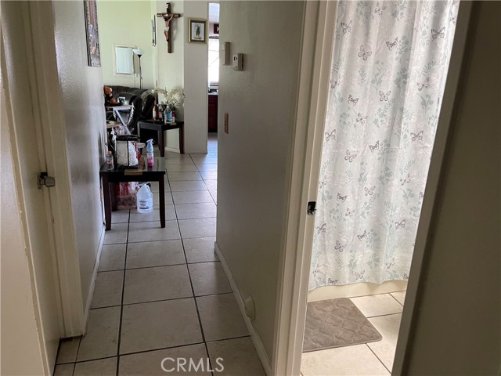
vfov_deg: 53.1
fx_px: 376
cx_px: 250
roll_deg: -1.3
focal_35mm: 26
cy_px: 188
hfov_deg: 67.3
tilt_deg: -17.0
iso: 200
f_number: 1.6
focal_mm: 5.1
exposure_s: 1/60
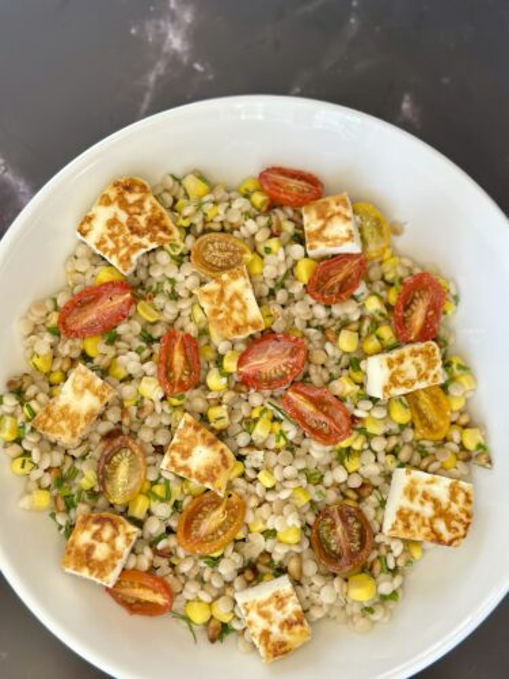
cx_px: 254
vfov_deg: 39.7
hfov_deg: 30.3
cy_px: 340
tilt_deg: -79.8
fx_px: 941
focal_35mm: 48
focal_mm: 6.86
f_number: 1.78
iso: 100
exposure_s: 1/170
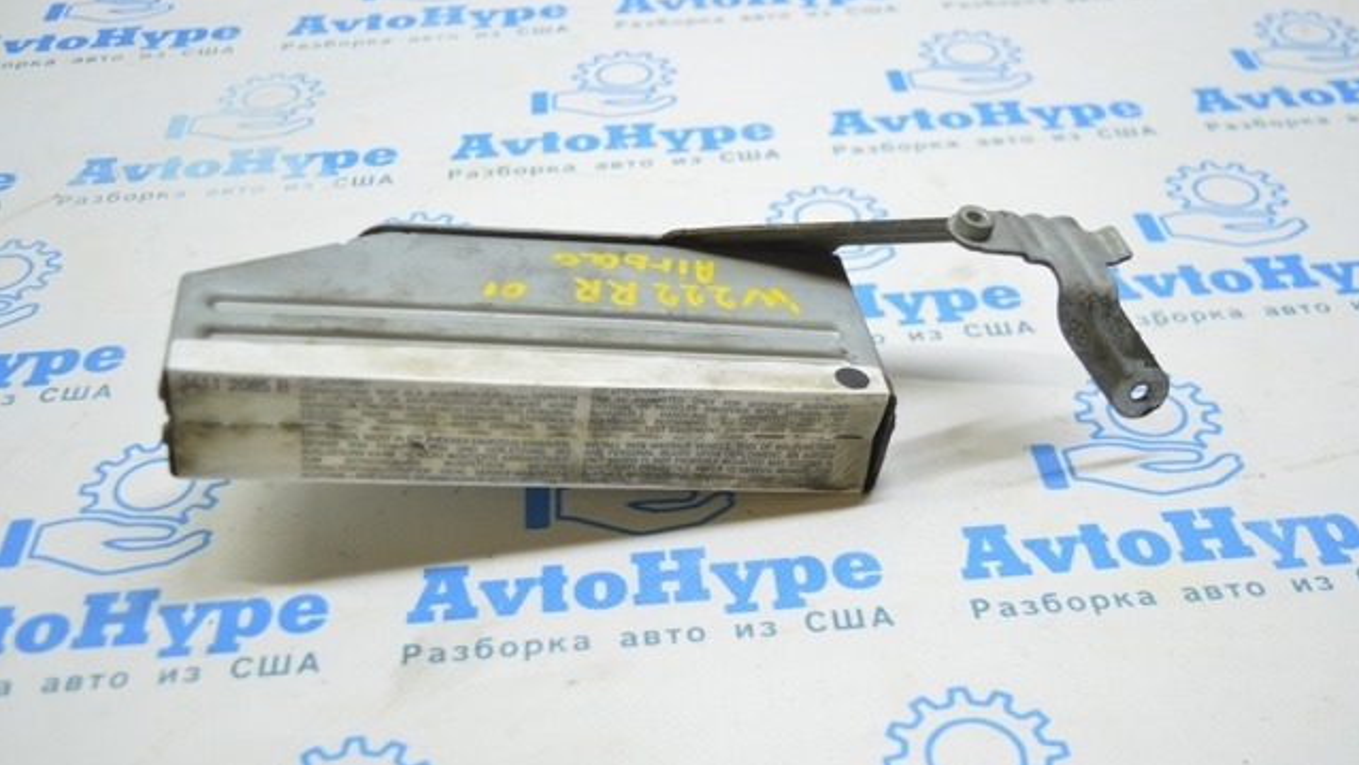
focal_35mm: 43
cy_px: 449
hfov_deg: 47.8
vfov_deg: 28.0
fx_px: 1533
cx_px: 680
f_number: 4
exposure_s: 1/40
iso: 400
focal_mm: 27
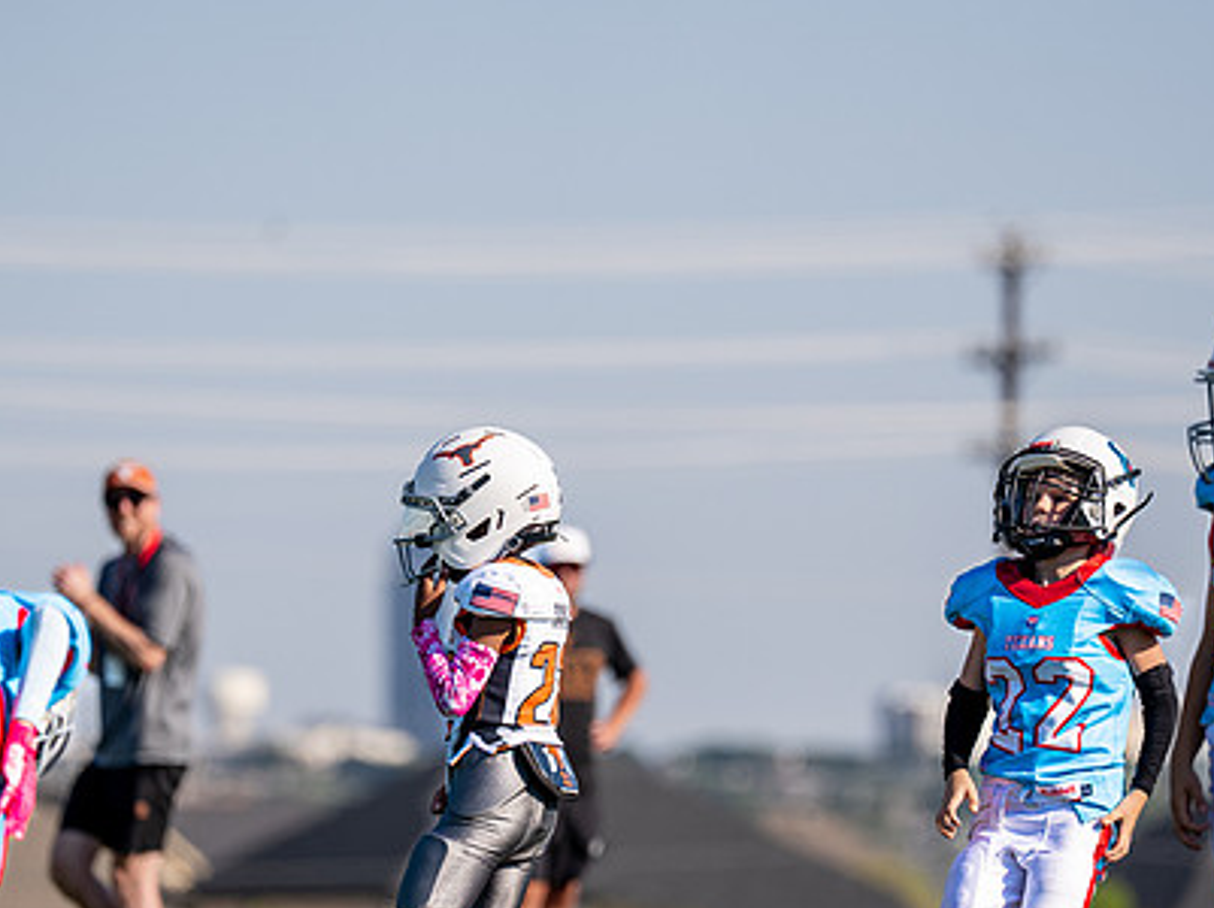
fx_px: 11703
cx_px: 568
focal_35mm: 334
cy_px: 572
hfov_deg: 5.9
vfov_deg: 4.4
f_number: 2.8
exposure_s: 1/2000
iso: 100
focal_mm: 200
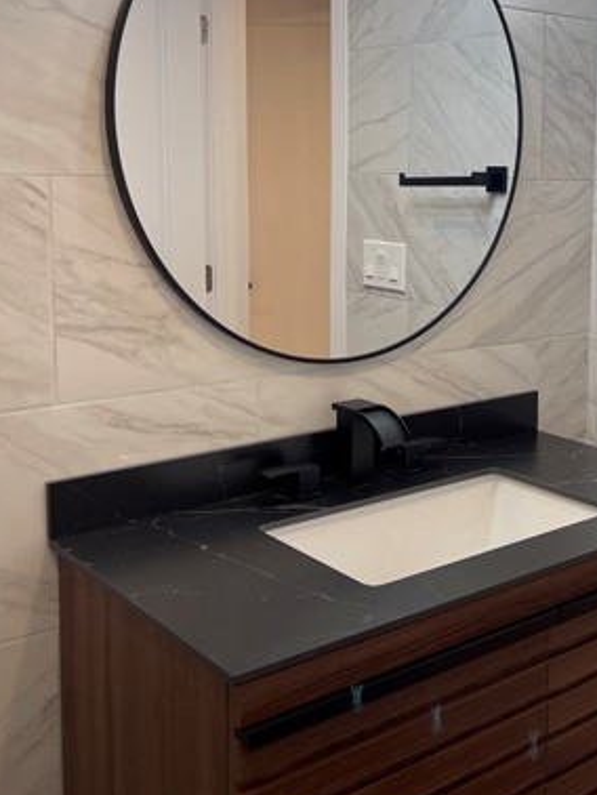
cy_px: 282
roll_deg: -0.4
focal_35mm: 44
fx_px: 1011
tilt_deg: -5.8
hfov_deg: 32.3
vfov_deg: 42.5
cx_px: 448
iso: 40
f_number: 1.6
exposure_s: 1/120
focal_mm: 5.1
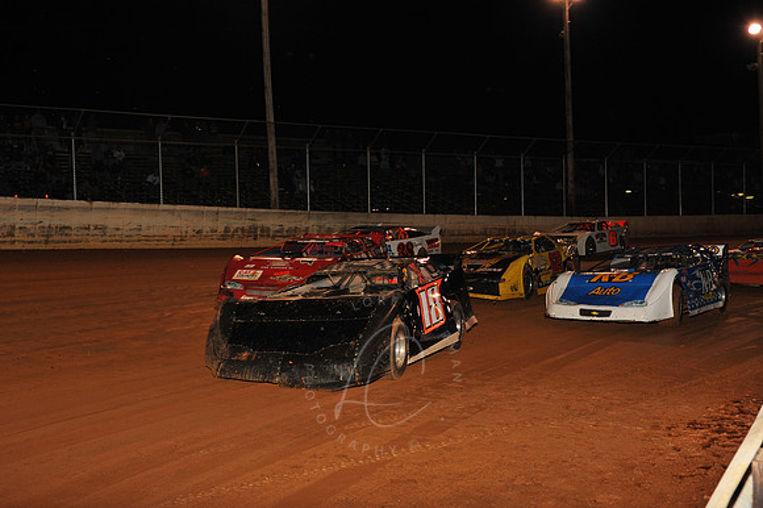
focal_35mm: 48
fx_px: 1017
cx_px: 382
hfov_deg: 41.1
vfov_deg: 28.0
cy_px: 254
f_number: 7.1
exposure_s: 1/320
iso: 800
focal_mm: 48
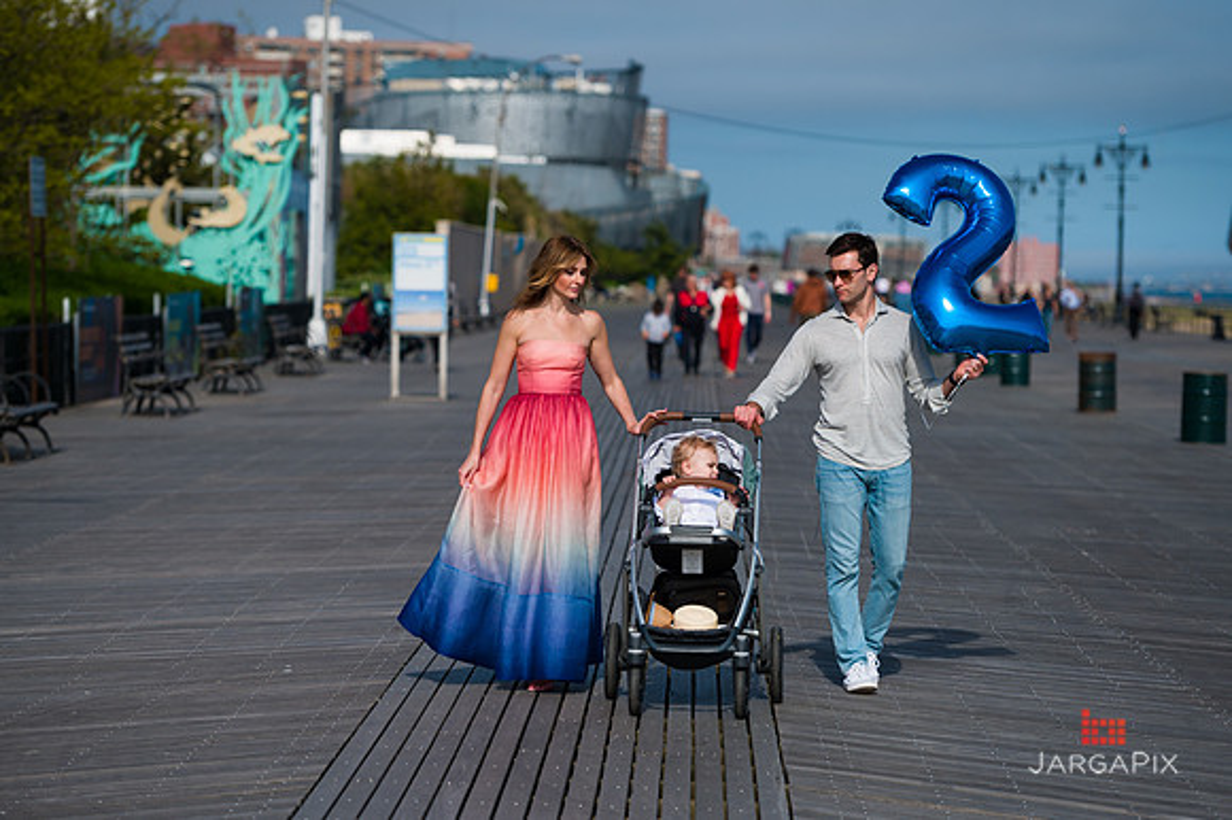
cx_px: 616
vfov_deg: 11.0
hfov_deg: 16.4
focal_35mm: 125
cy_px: 410
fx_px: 4275
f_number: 4
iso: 200
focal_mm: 125
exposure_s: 1/6400
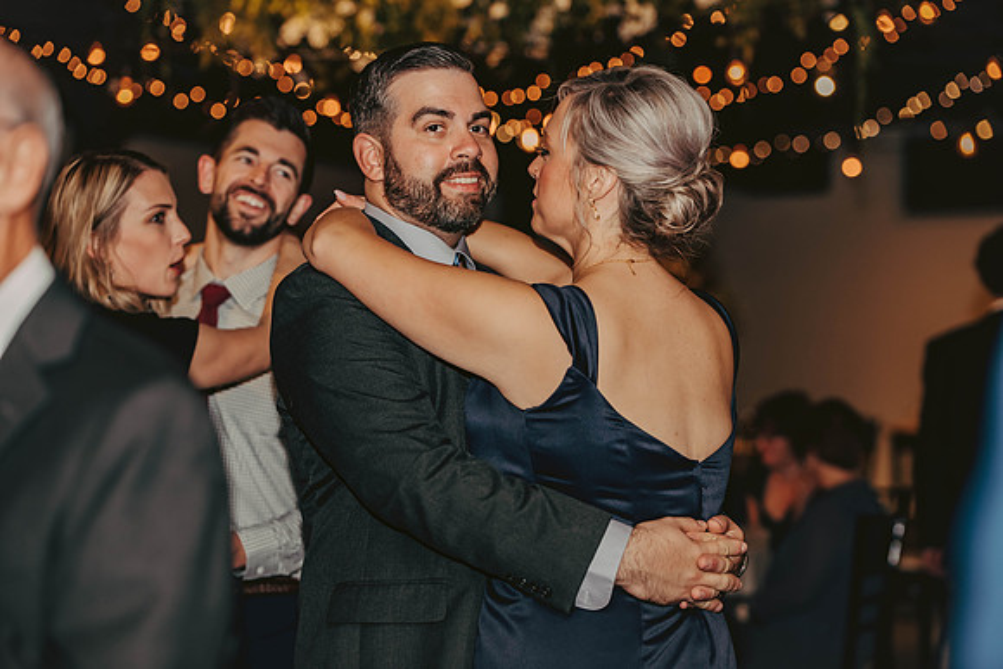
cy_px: 334
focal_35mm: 100
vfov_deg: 13.7
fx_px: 2787
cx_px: 502
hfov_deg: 20.4
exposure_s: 1/80
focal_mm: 100
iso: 500
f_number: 3.2
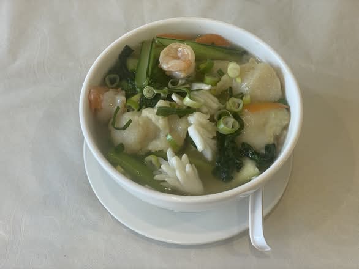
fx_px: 540
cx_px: 180
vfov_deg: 28.1
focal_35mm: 52
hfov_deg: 36.8
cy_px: 134
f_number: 2
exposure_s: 1/100
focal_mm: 6
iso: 100
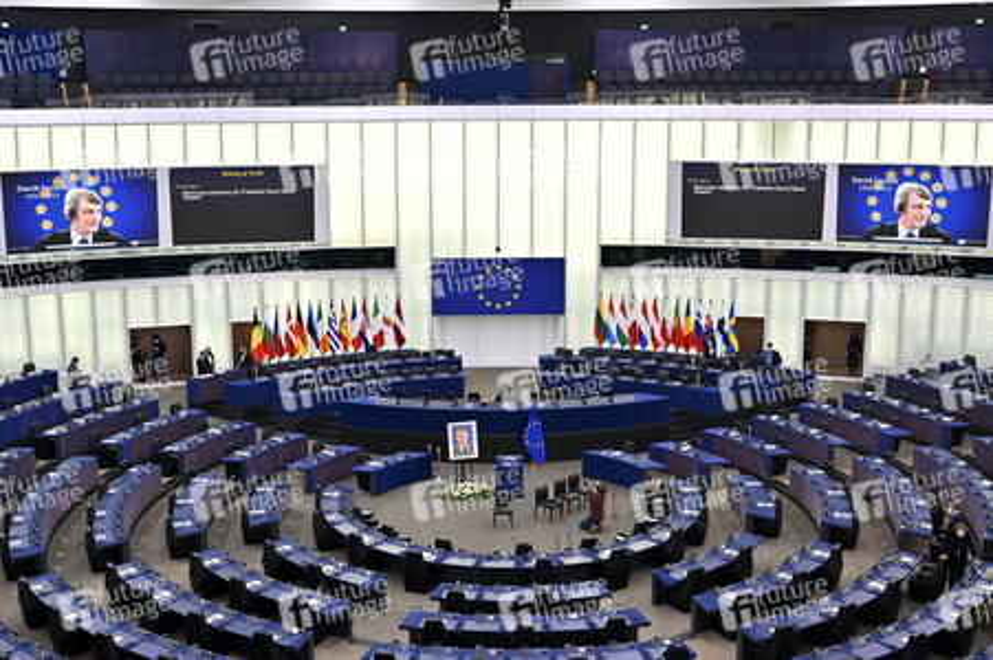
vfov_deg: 32.6
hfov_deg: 47.4
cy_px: 330
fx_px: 1130
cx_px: 496
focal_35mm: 41
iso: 1000
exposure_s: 1/250
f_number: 4
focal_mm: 41
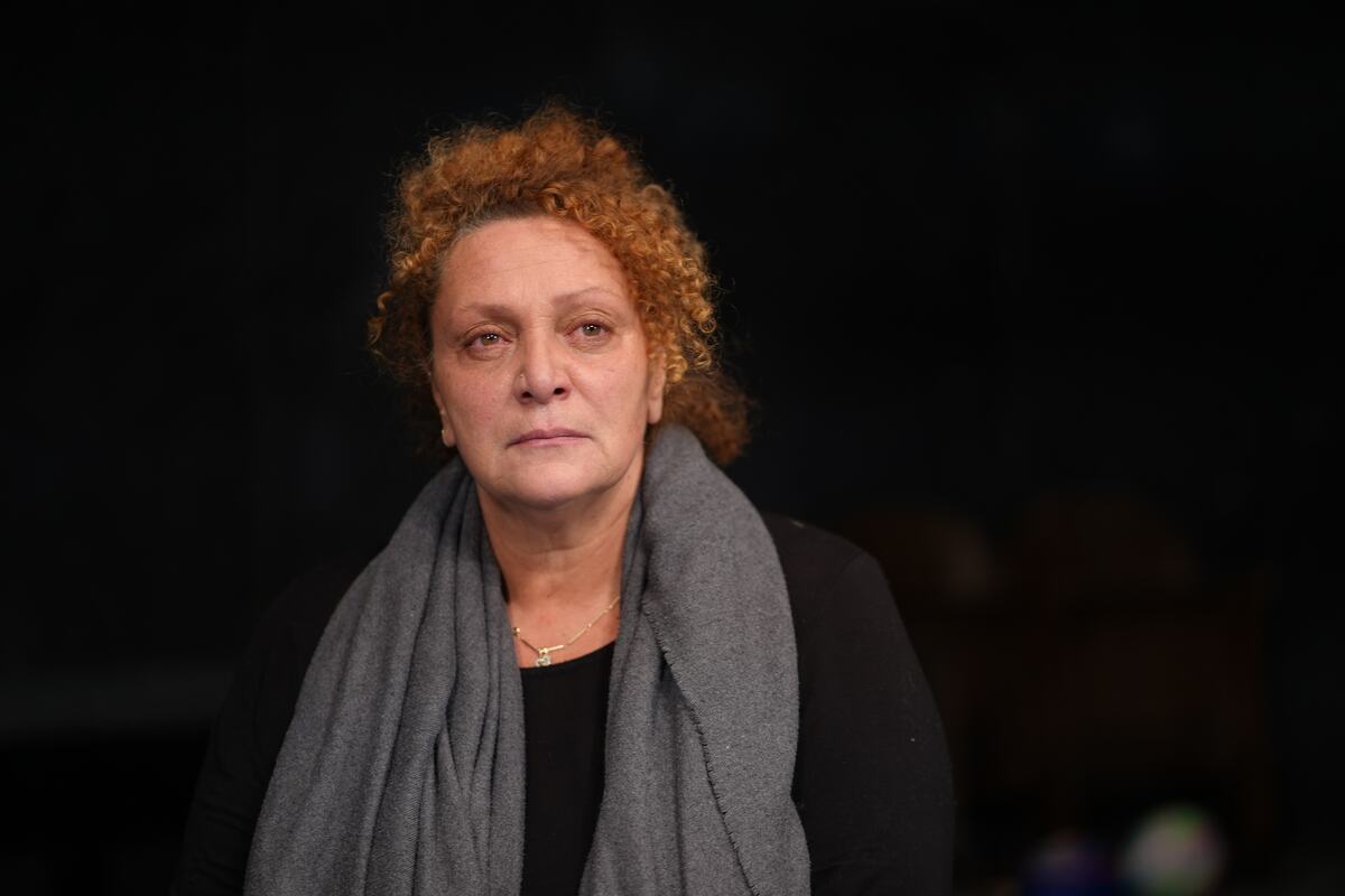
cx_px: 672
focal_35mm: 85
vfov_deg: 16.1
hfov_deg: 23.9
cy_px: 448
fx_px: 3175
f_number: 1.8
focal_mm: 85
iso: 200
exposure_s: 1/250
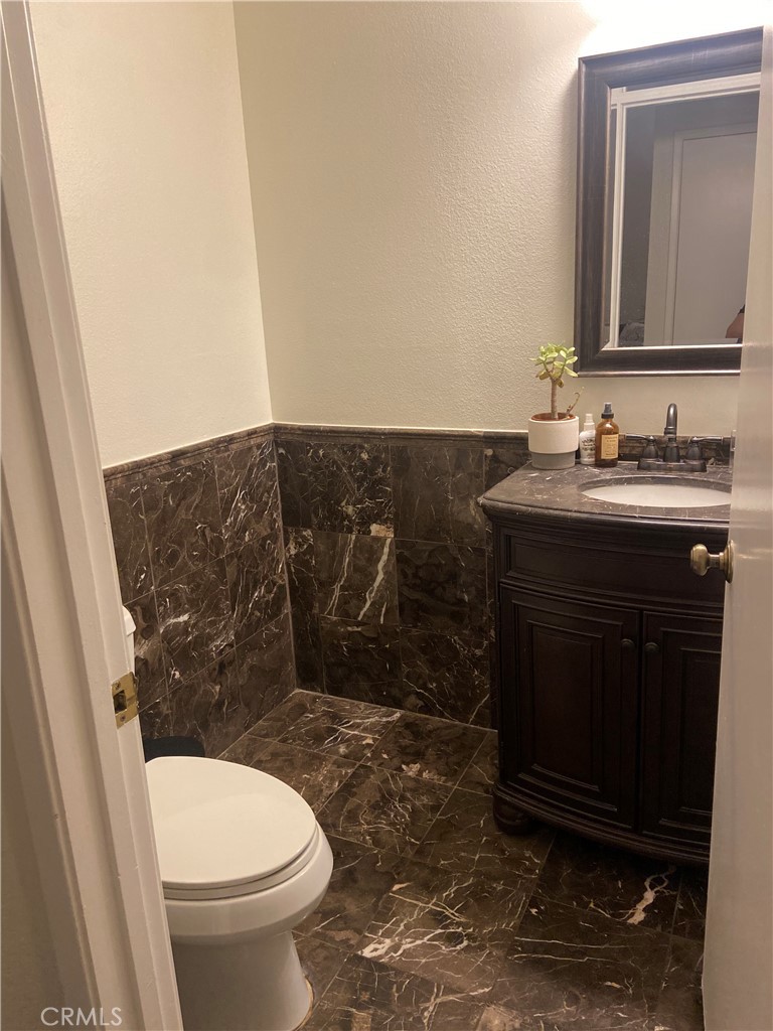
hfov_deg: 53.1
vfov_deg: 67.3
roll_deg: +3.3
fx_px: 774
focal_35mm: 26
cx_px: 386
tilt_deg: -14.6
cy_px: 516
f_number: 1.8
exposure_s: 1/60
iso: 250
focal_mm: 4.25
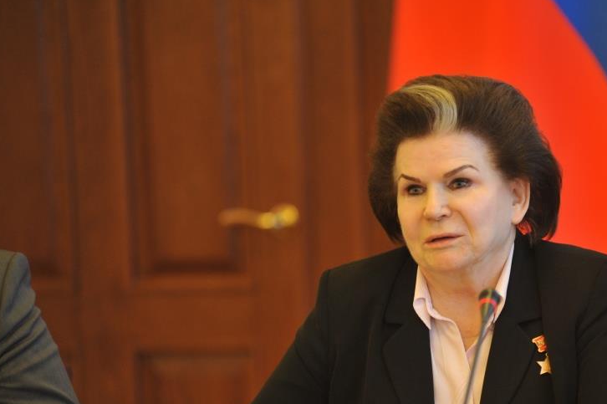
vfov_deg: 5.3
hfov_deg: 7.9
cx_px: 421
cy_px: 267
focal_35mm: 261
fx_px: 4398
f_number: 2.8
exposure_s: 1/200
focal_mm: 185
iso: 1600
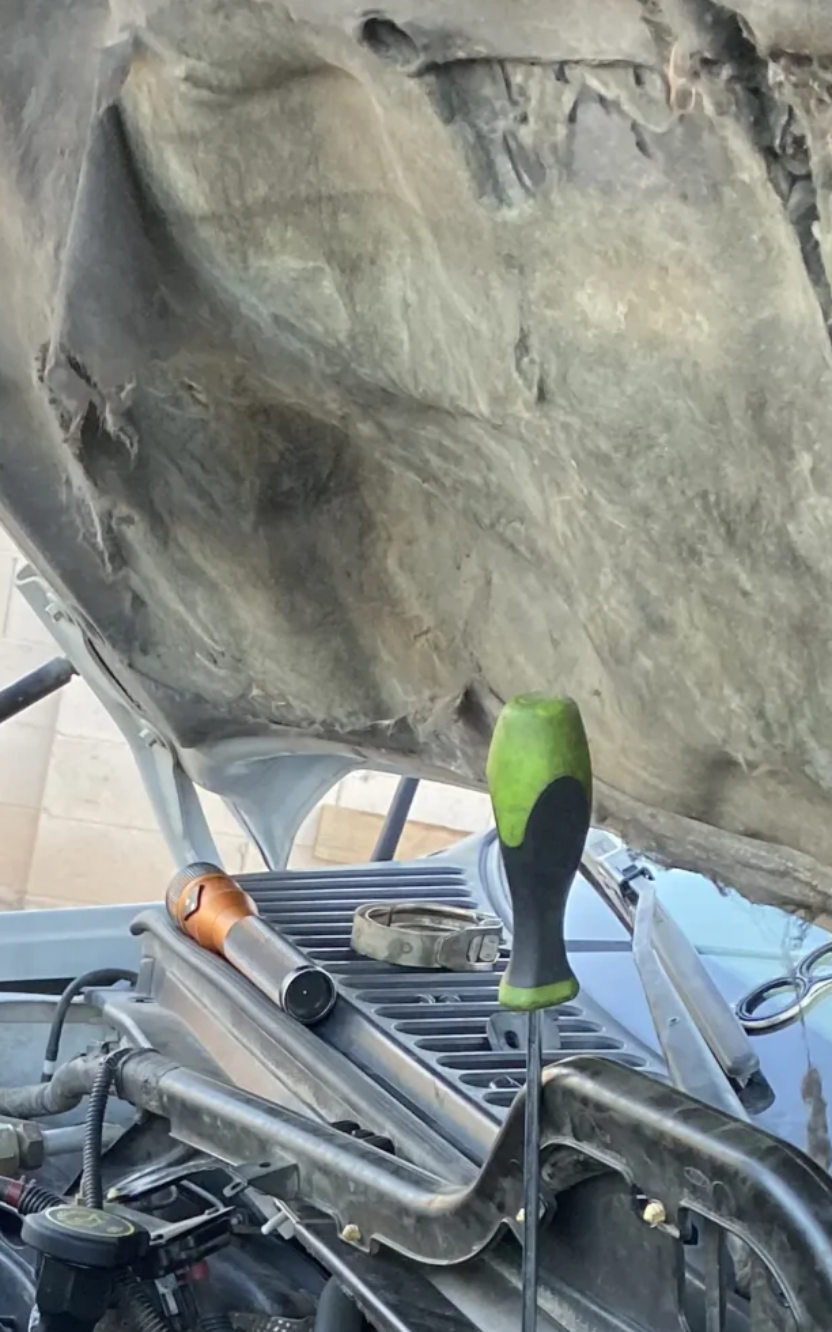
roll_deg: -8.5
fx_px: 2614
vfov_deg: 24.9
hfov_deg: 17.2
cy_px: 1714
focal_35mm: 72
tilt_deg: -29.7
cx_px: -181
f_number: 1.8
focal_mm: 4.25
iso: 80
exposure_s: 1/121
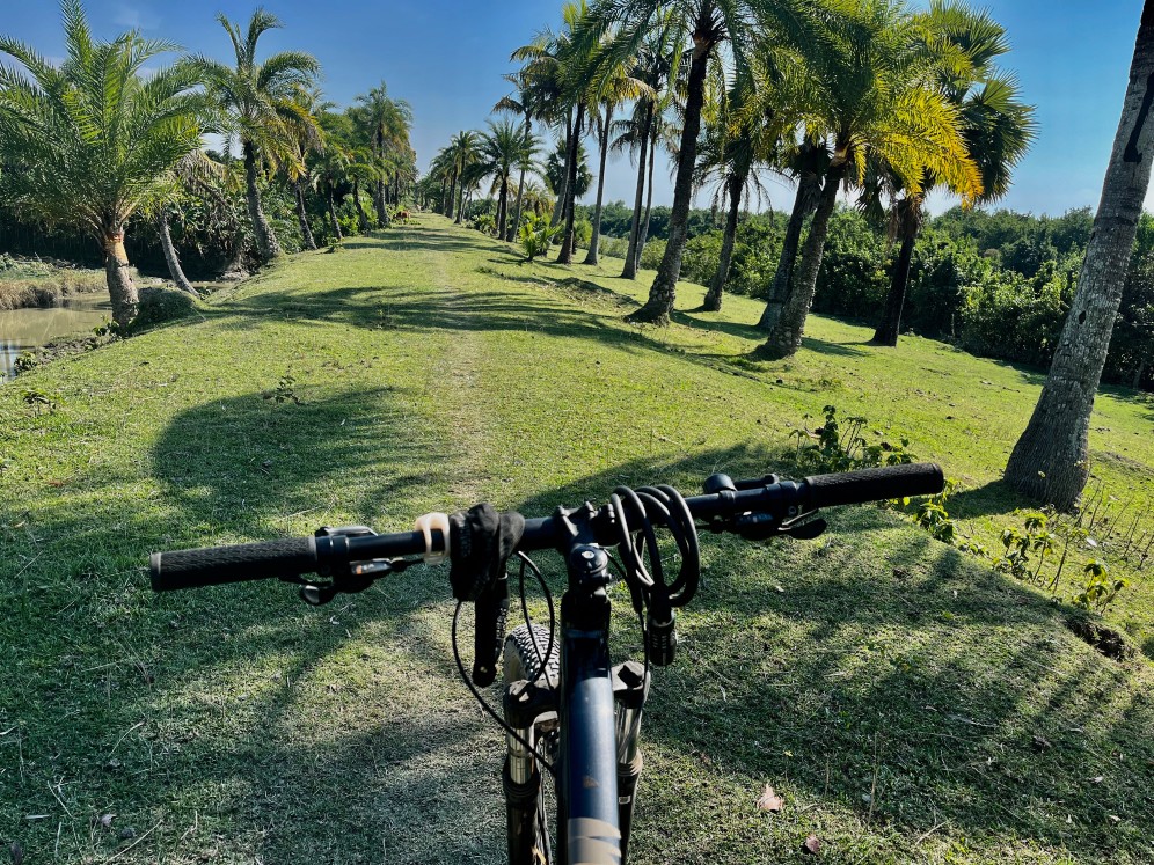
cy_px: 432
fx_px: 867
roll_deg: -4.2
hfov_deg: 67.3
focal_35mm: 26
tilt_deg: -14.0
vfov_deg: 53.1
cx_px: 577
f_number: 1.6
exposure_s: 1/1580
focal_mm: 5.1
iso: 50
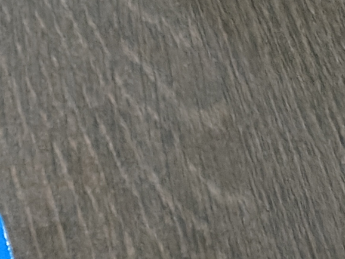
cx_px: -676
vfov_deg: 7.7
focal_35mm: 170
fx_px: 1695
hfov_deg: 9.3
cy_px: 741
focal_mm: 5.59
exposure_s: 1/50
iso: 640
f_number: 1.8
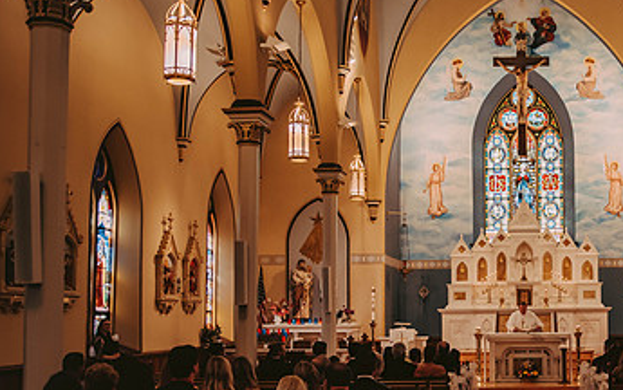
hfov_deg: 38.5
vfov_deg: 25.7
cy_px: 265
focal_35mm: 50
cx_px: 515
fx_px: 849
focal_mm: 28
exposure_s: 1/100
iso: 800
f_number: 2.8
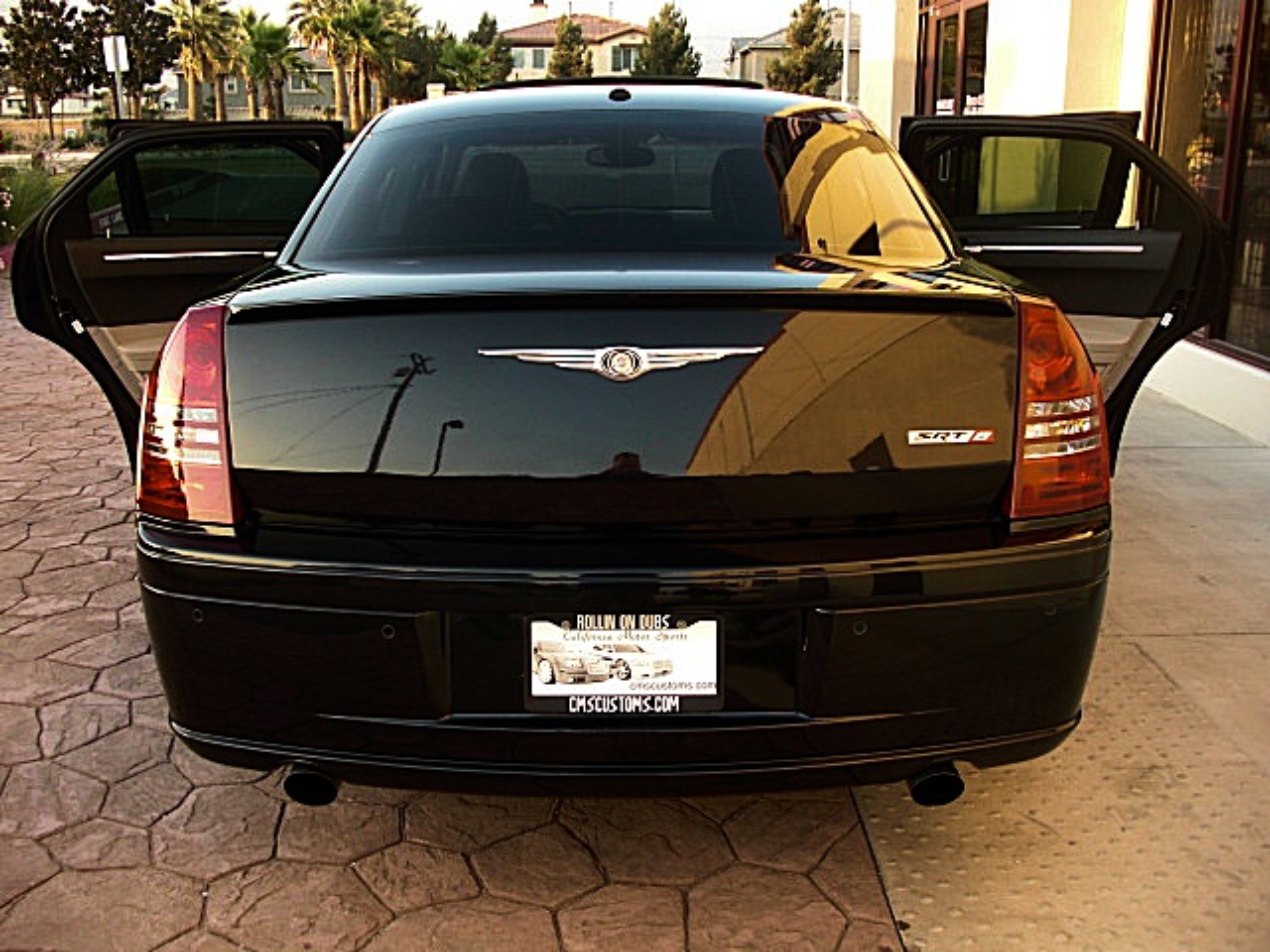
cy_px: 476
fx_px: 1321
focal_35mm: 36
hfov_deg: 51.4
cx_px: 635
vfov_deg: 39.7
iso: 100
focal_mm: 6.3
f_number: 2.8
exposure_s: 1/80
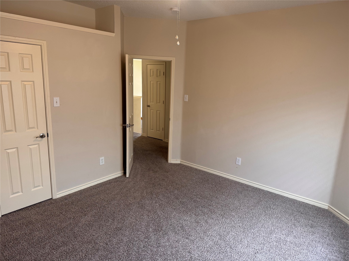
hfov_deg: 71.6
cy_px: 130
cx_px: 174
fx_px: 242
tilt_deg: -12.1
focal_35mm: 24
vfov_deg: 56.8
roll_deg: -3.2
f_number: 1.78
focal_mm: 6.76
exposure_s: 1/60
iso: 160
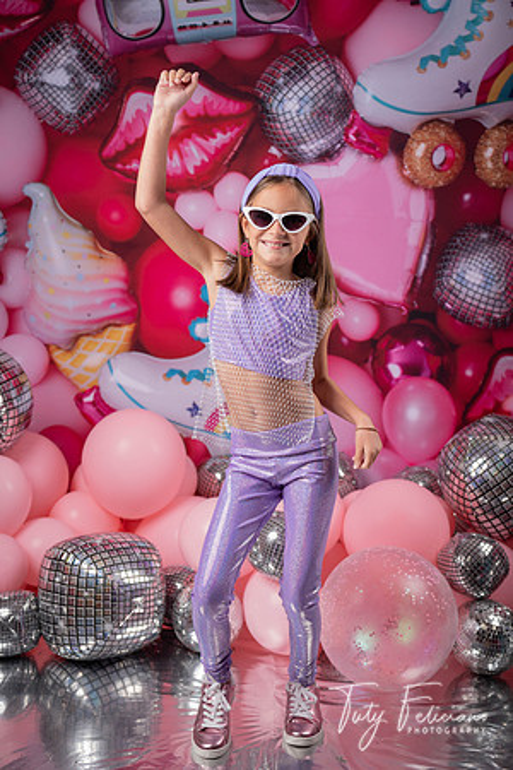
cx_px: 256
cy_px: 385
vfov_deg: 40.3
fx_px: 1047
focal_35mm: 49
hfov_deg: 27.5
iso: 64
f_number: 3.2
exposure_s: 1/250
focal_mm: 49
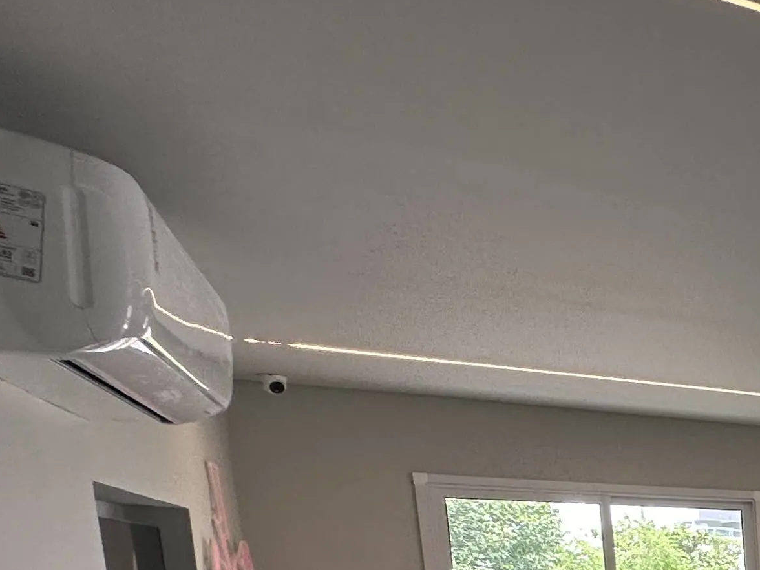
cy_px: 743
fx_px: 1054
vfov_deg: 25.9
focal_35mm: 48
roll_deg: -0.9
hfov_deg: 24.2
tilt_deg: -8.7
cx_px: 1284
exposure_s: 1/99
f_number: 2.2
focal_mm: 2.22
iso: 80
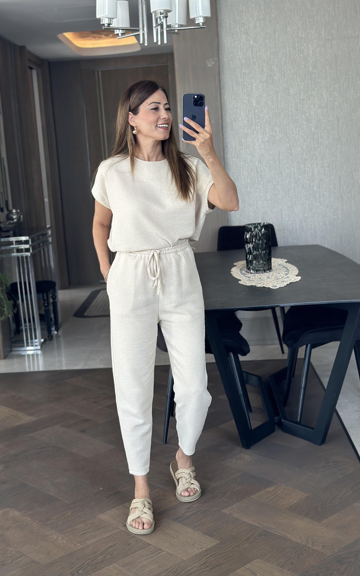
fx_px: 801
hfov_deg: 25.3
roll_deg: +3.9
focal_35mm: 51
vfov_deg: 39.6
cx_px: 164
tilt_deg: -15.3
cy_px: 288
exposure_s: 1/103
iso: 125
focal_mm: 6.86
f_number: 1.78
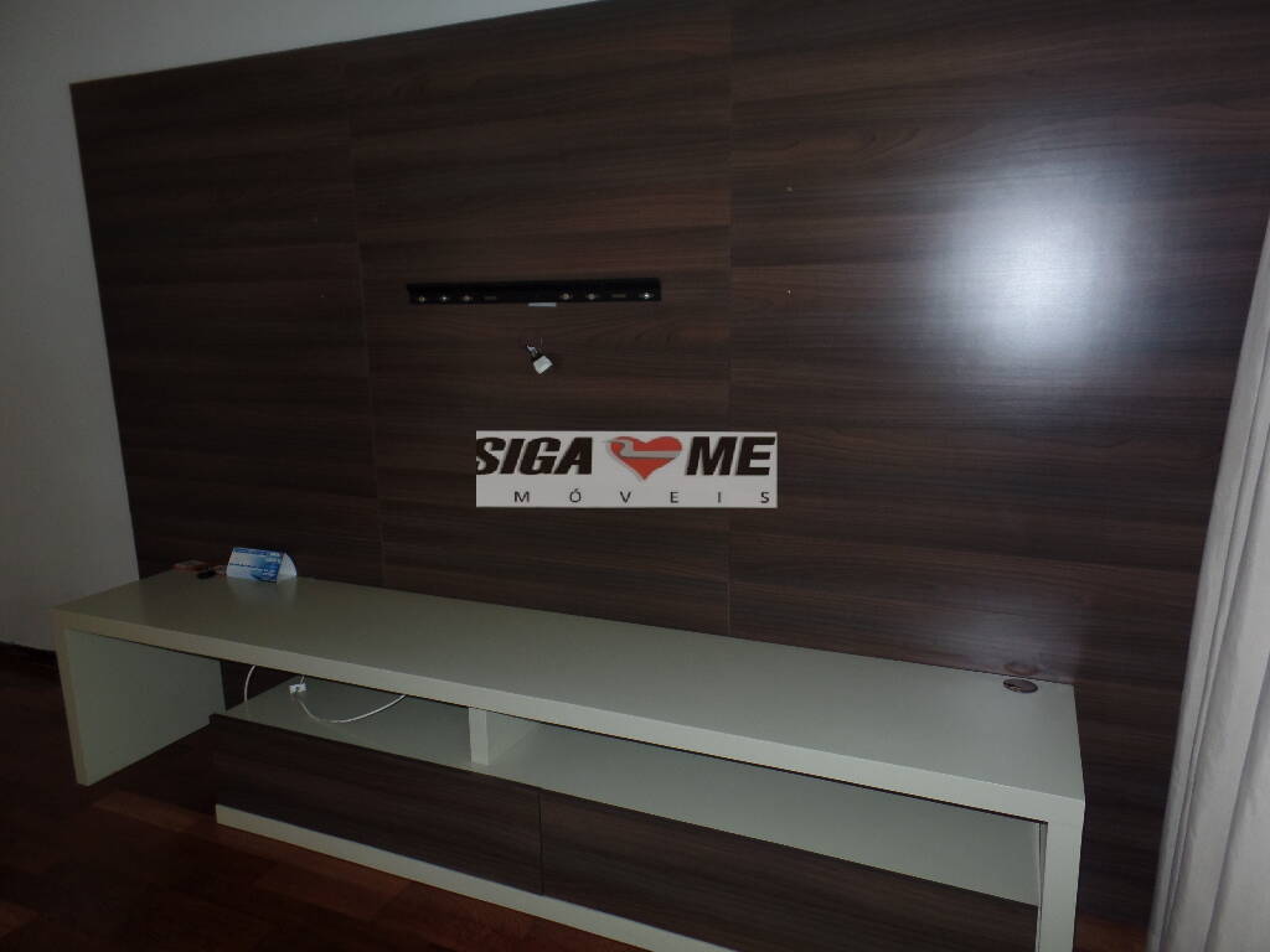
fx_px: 844
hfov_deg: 73.9
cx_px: 635
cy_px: 476
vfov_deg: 58.9
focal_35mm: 23
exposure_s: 1/30
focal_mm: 4.1
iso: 100
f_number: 2.8
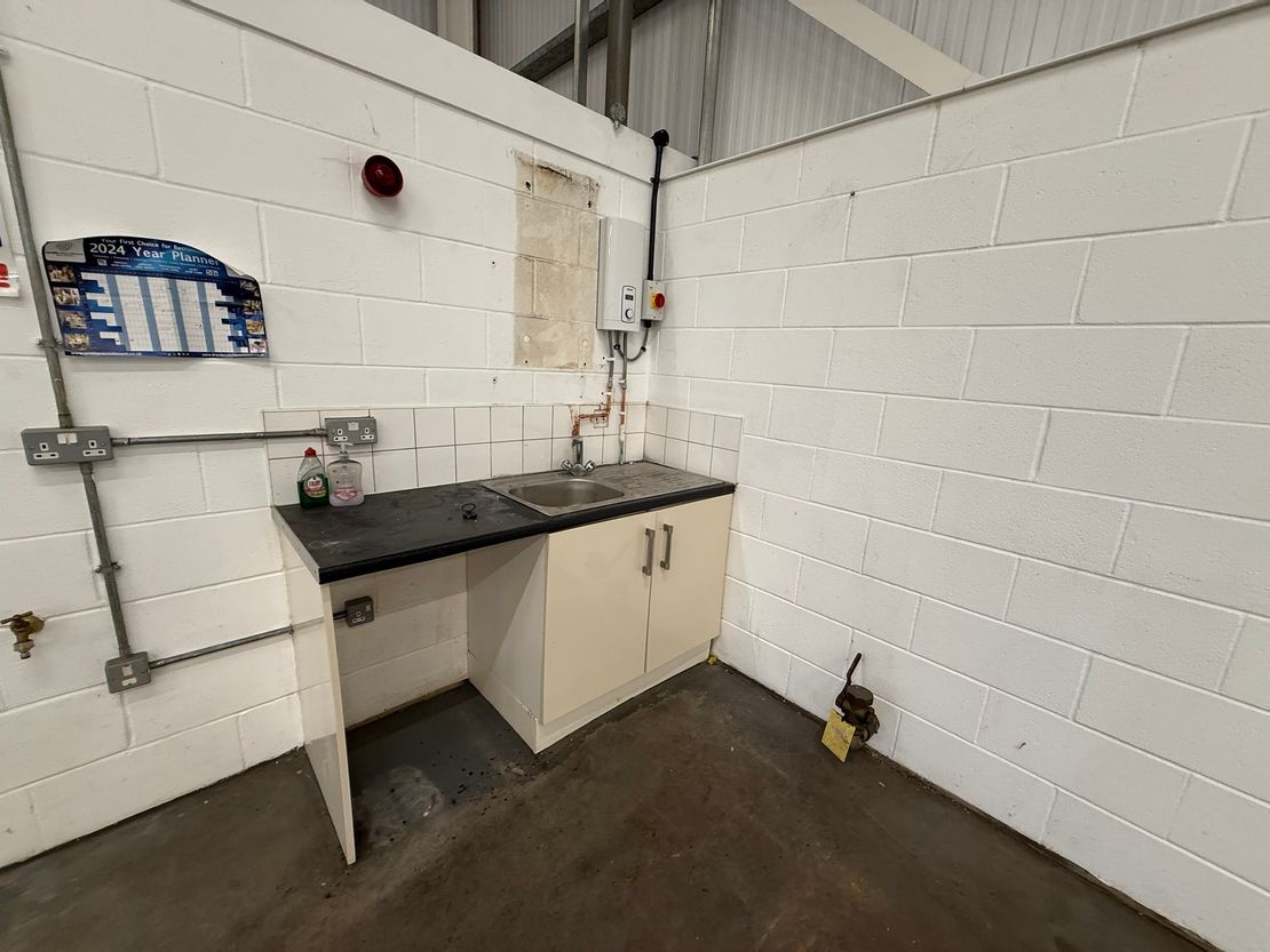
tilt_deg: -13.7
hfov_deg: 102.1
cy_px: 476
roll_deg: -4.0
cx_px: 635
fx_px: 514
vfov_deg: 85.7
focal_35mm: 14
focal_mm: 2.22
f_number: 2.2
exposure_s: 1/100
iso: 160
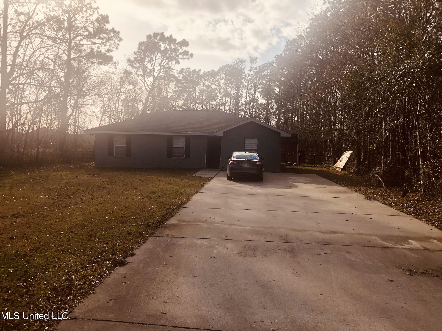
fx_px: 358
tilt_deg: -3.8
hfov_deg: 63.4
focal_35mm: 28
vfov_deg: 49.7
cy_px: 166
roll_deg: -1.8
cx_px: 221
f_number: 1.8
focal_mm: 3.99
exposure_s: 1/2114
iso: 20
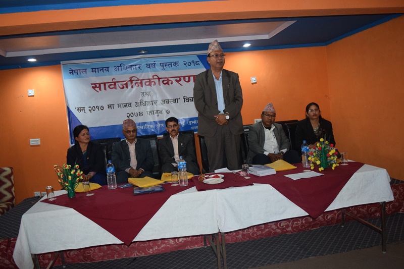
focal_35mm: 30
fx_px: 337
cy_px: 134
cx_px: 202
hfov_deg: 61.9
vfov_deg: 43.6
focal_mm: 20
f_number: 3.8
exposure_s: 1/60
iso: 2000
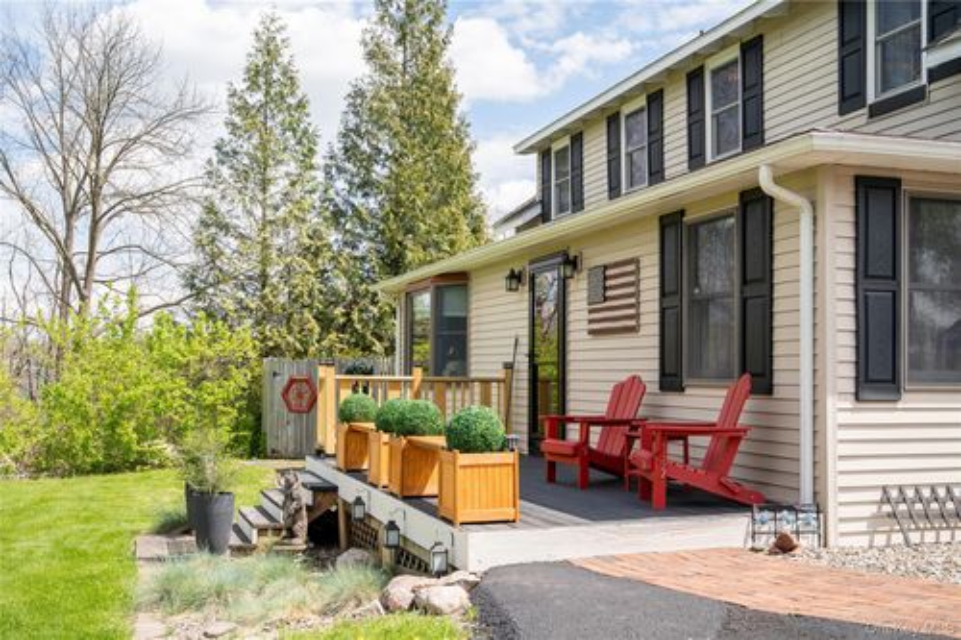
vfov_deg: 36.8
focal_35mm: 36
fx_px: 961
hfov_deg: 53.1
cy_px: 320
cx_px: 480
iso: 100
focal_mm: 36
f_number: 7.1
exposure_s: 1/200
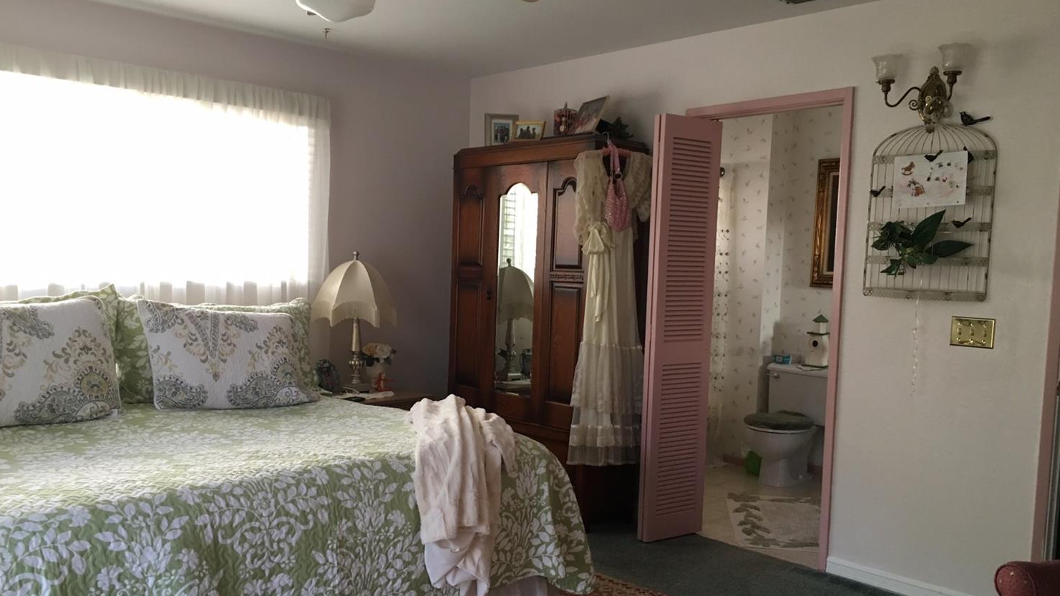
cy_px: 349
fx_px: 899
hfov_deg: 61.0
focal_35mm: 32
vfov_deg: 36.6
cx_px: 527
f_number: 2.2
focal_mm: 4.15
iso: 100
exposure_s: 1/30
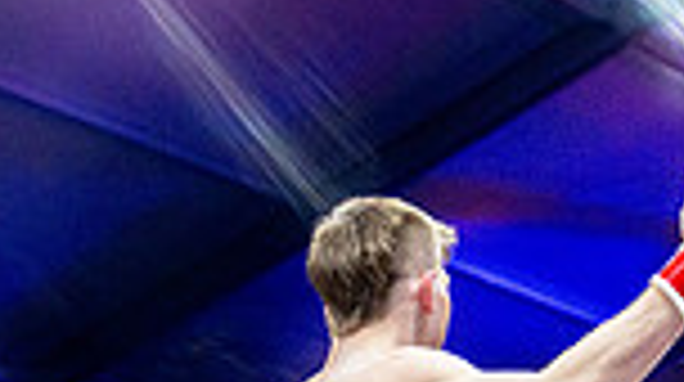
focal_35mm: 172
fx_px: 3115
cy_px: 631
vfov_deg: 6.9
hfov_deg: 12.5
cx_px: 526
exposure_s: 1/1250
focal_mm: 43
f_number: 2.8
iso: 3200
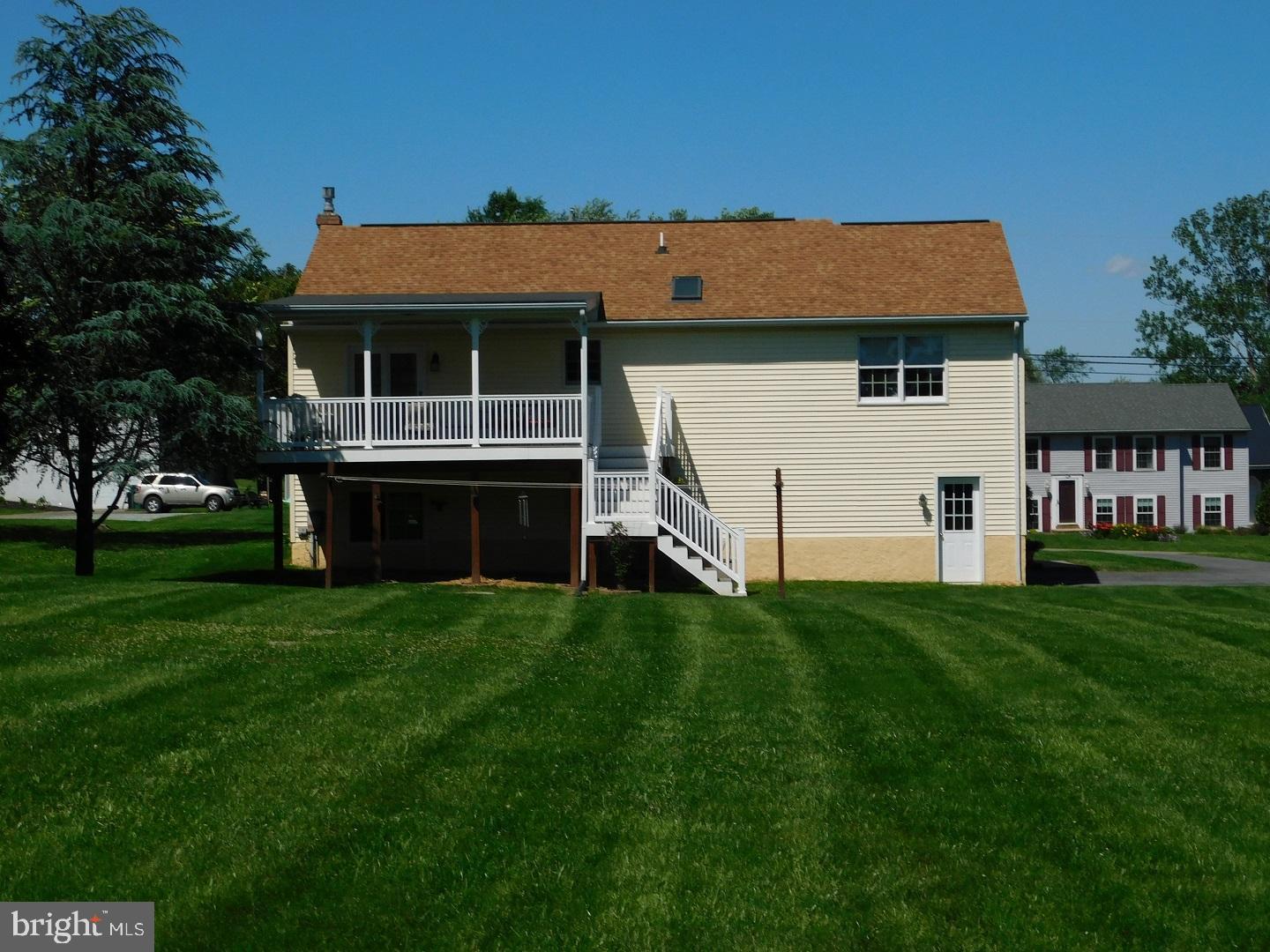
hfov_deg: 29.4
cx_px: 635
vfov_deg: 22.3
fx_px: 2421
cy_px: 476
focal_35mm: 66
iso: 125
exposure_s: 1/500
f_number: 8.4
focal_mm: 11.7
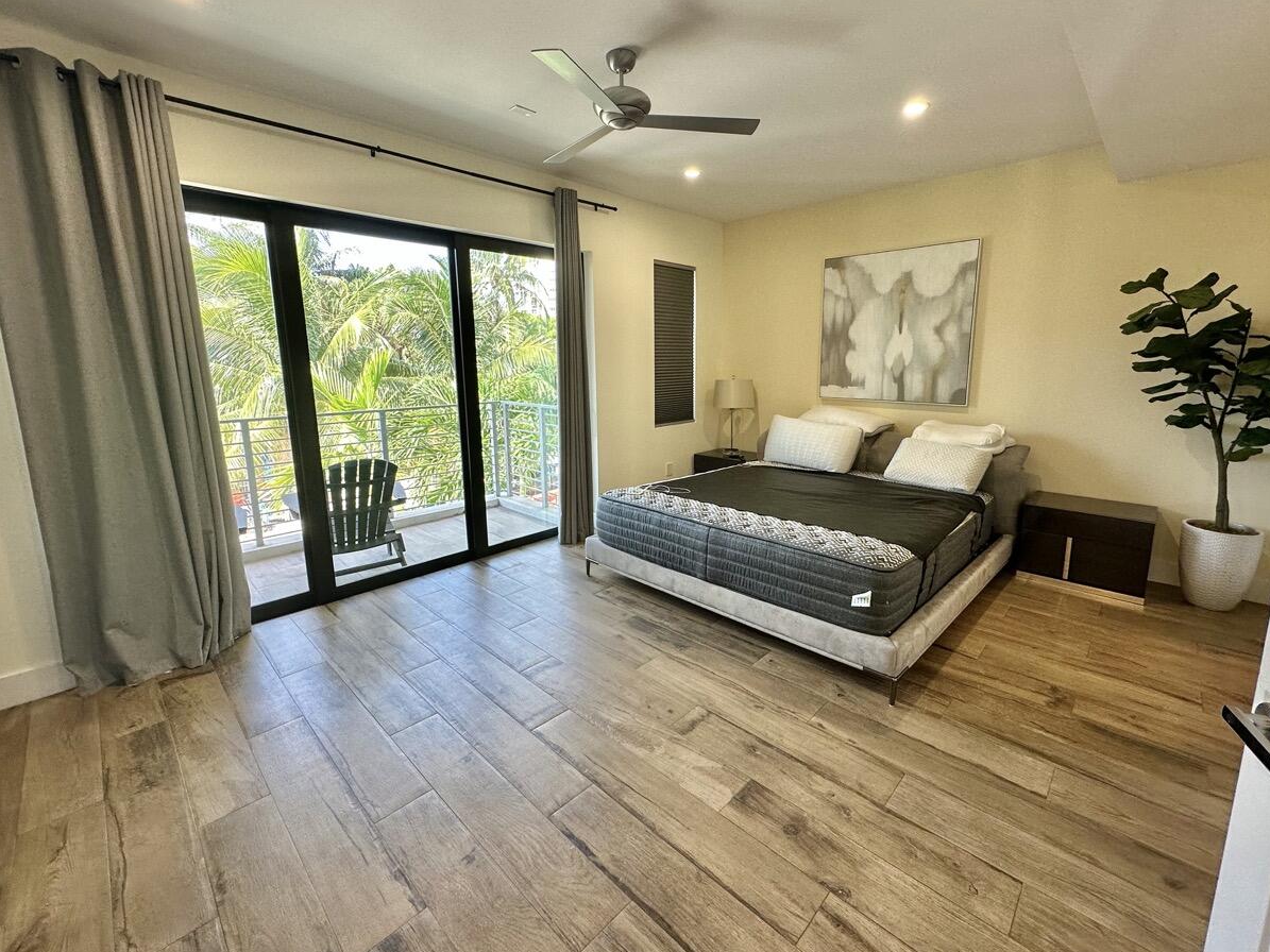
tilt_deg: -8.1
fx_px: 550
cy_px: 449
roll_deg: +0.9
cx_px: 662
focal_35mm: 15
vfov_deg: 81.7
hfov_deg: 98.1
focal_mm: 2.22
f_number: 2.2
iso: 100
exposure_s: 1/120
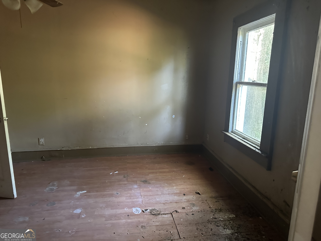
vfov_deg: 56.8
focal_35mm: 24
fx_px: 223
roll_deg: -0.9
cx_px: 160
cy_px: 120
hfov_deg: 71.6
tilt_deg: -10.4
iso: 1000
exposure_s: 1/40
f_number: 1.78
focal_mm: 6.86
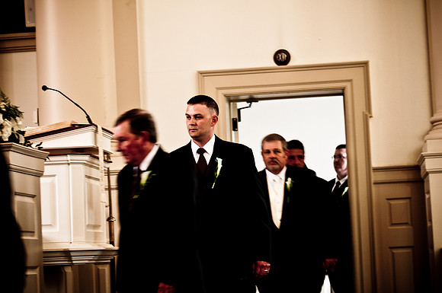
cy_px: 146
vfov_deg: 13.0
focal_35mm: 105
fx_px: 1287
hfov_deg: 19.5
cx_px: 221
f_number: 2.8
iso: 200
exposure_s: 1/15
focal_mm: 70
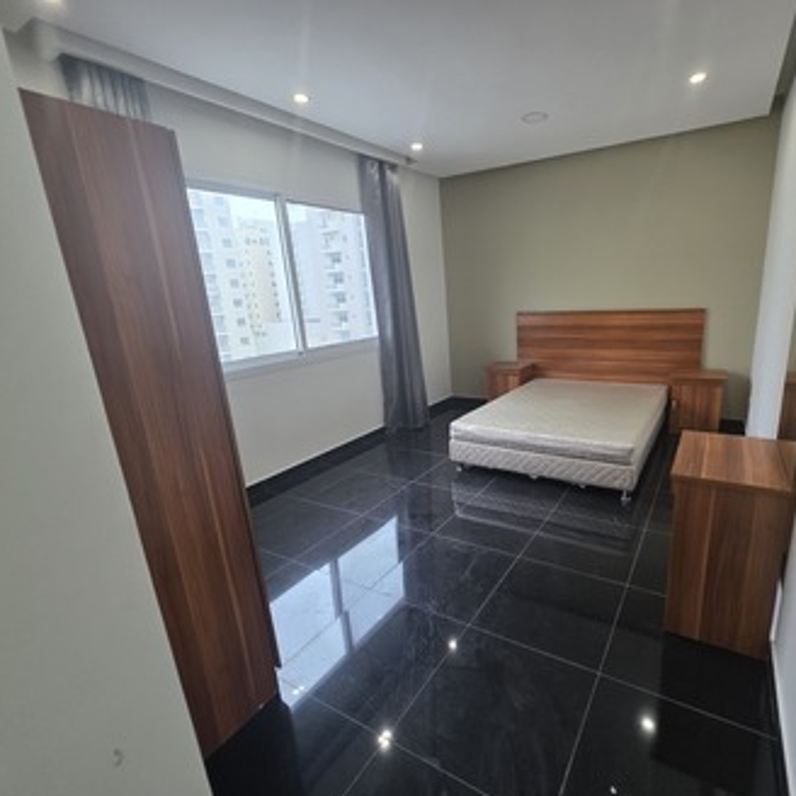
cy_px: 411
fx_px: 416
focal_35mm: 16
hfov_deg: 86.6
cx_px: 467
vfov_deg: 87.4
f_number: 1.9
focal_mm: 2.2
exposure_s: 1/100
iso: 100
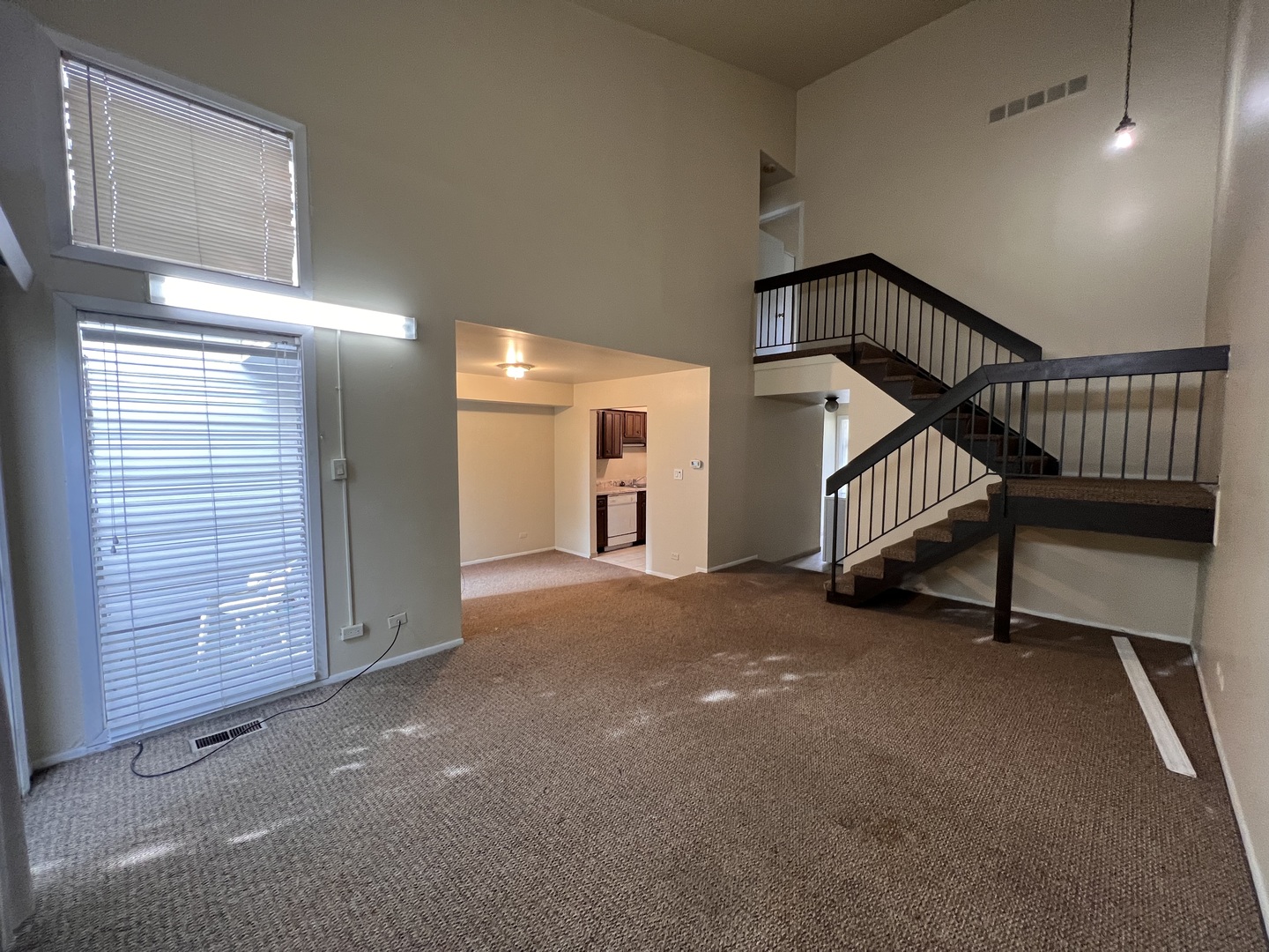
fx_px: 477
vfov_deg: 89.9
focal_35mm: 13
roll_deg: +0.4
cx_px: 634
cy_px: 476
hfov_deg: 106.2
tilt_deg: -4.3
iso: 200
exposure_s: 1/60
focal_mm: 1.57
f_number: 1.8
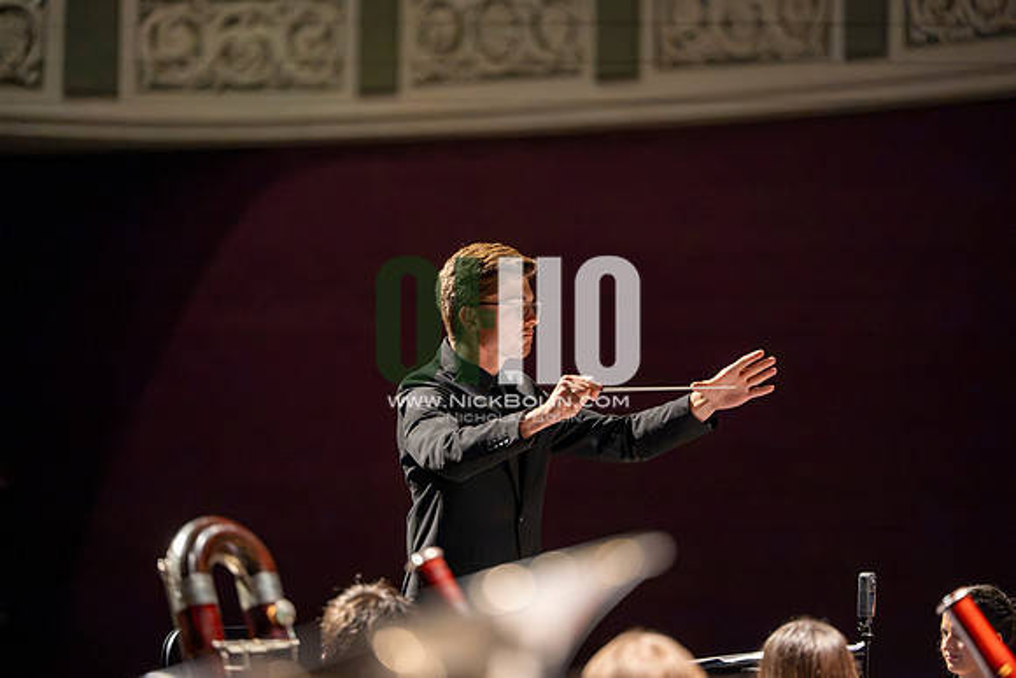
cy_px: 339
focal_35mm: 165
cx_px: 508
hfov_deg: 12.4
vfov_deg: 8.3
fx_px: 4658
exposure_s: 1/640
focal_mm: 165
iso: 16000
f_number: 2.8
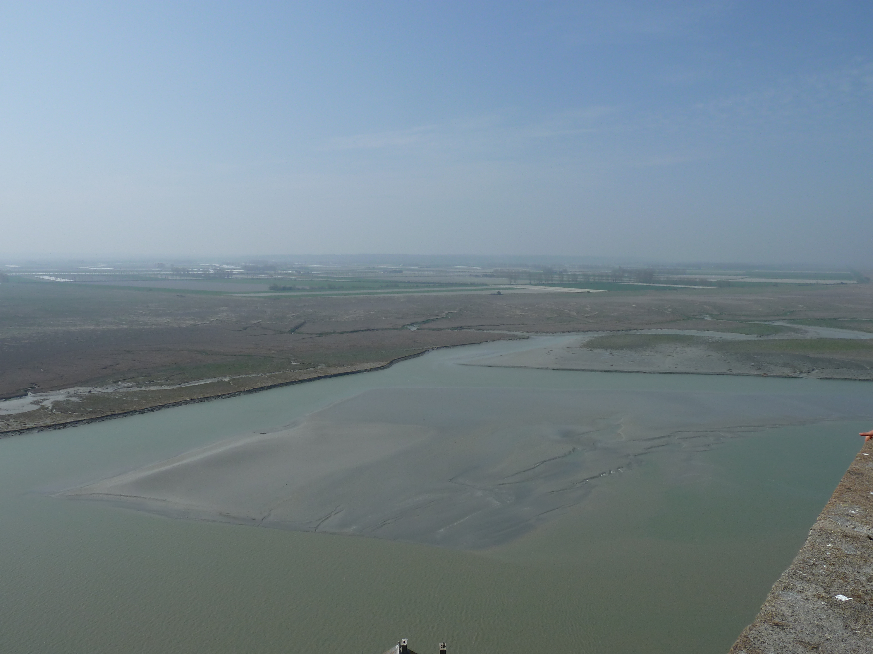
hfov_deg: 69.4
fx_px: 630
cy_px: 327
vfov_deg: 54.9
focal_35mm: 25
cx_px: 436
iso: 80
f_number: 5.6
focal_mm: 4.1
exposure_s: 1/640
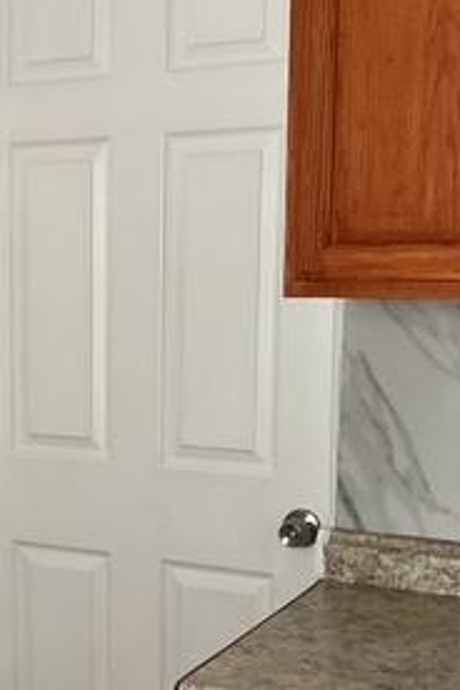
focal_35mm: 70
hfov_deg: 18.7
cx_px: -42
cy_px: 430
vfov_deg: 28.7
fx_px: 1342
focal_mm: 3
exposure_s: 1/60
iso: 40
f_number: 1.8
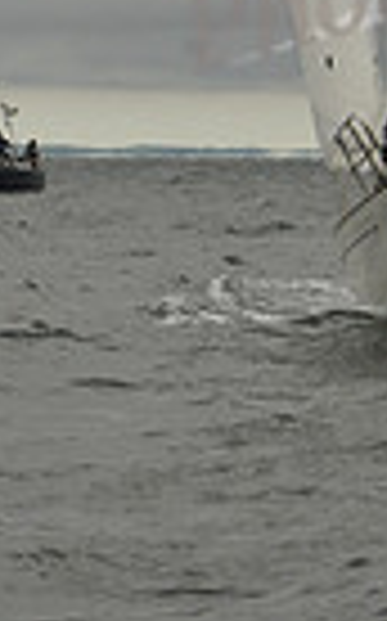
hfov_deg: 3.6
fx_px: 6223
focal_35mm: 368
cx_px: -47
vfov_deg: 5.6
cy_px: -670
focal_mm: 86
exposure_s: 1/800
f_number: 9
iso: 320
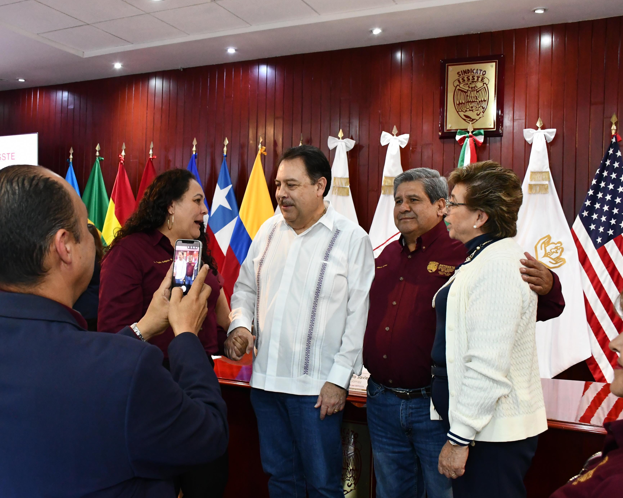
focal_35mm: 34
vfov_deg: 43.4
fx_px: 627
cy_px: 248
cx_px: 264
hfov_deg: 52.6
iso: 4000
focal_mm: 20
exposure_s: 1/60
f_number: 6.3
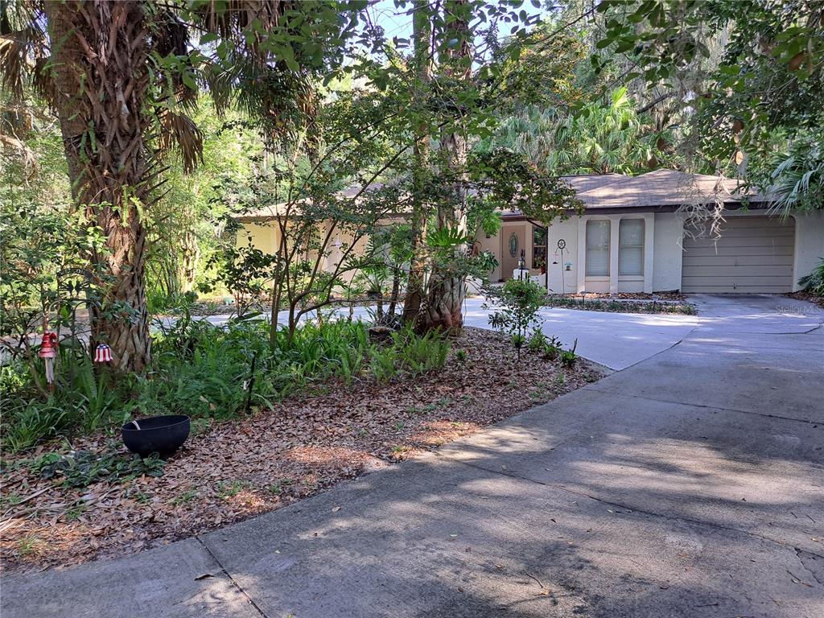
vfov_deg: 56.8
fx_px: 571
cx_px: 412
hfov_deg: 71.6
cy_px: 309
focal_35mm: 24
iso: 50
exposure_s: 1/120
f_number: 1.8
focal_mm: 5.23
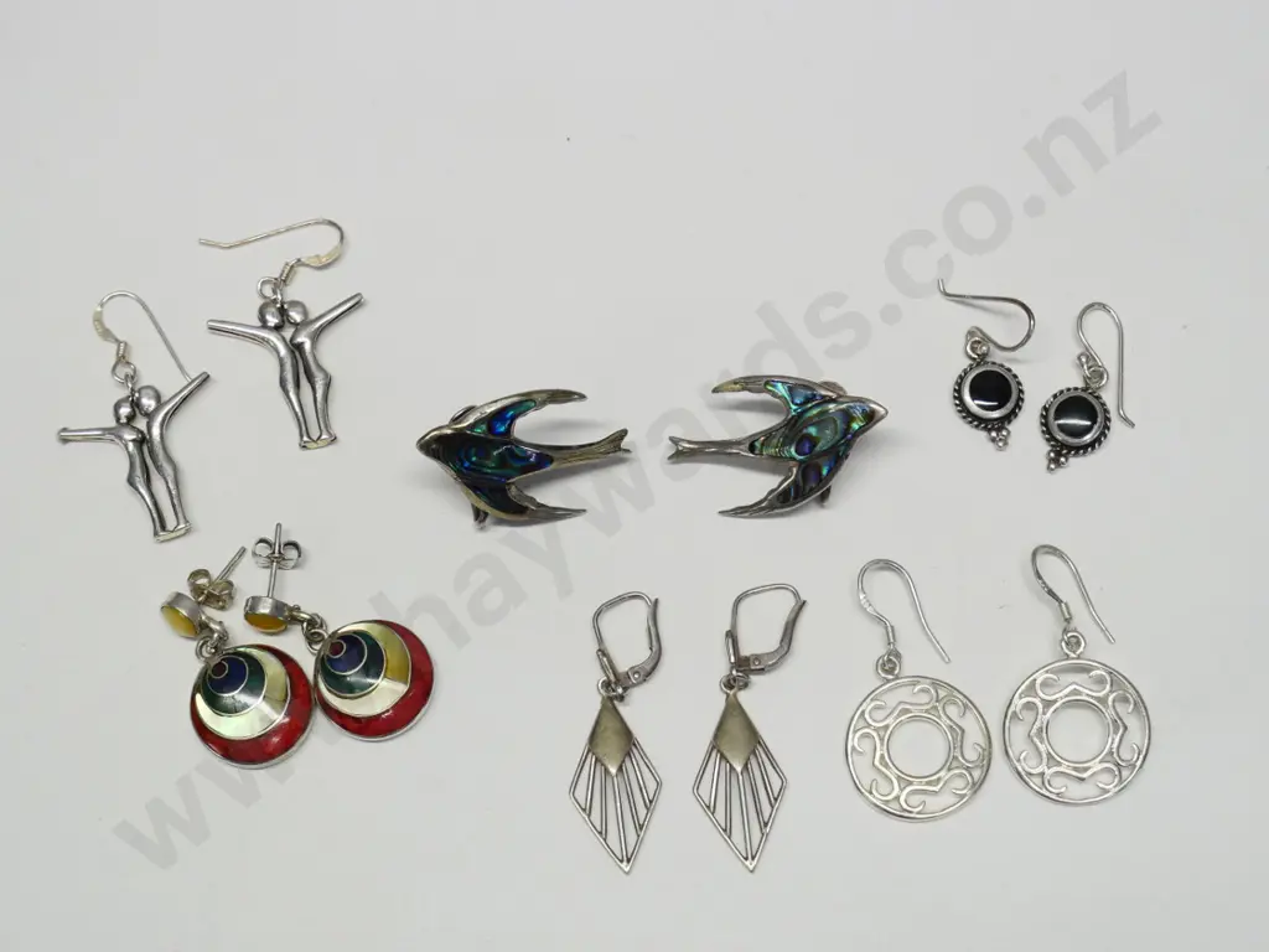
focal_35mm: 78
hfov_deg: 25.0
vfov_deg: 18.9
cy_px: 476
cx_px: 634
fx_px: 2859
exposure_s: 1/125
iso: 1600
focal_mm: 39
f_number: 6.3
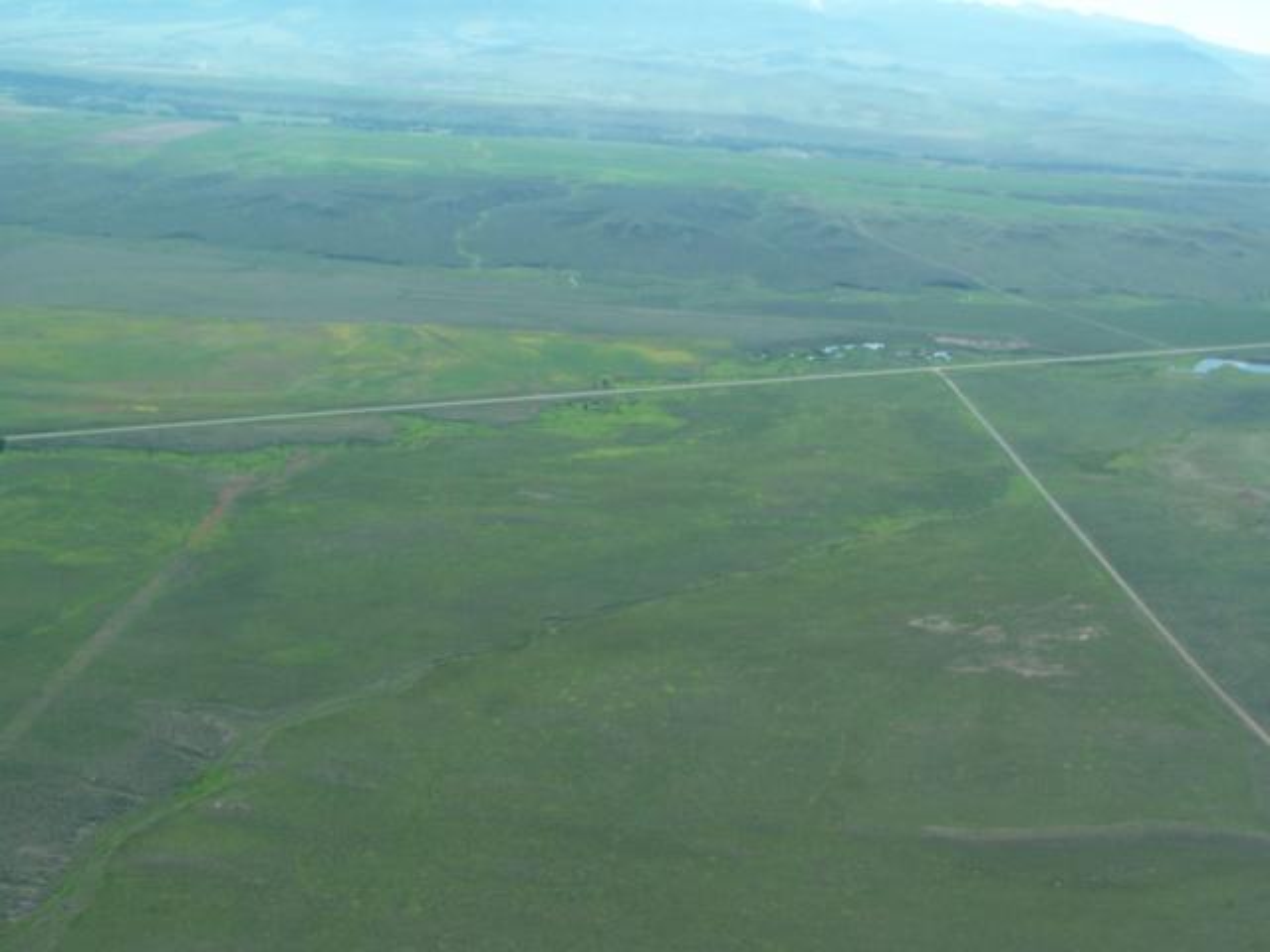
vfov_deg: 37.7
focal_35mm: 38
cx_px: 635
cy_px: 476
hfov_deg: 49.0
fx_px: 1394
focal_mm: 6.3
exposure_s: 1/90
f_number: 8
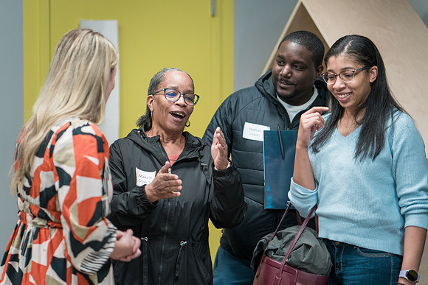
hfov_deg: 22.0
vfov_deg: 14.8
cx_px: 199
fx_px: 1098
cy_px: 145
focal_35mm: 92
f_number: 2
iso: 1600
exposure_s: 1/200
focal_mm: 85
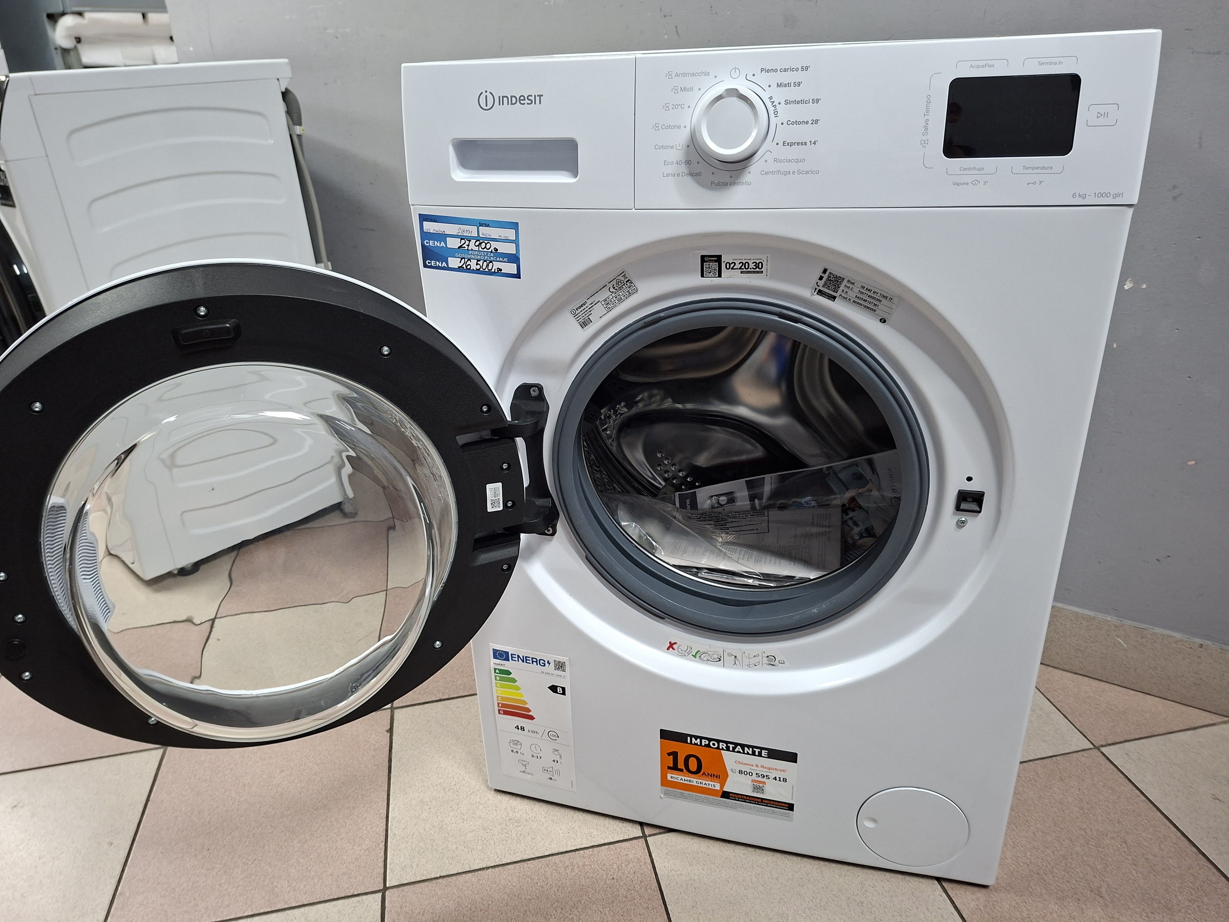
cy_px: 461
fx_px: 817
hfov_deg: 73.9
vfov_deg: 58.9
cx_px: 614
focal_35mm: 23
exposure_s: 1/33
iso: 400
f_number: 1.8
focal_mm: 5.54
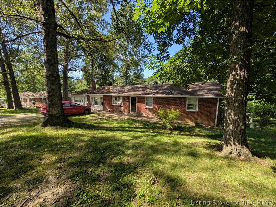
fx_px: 96
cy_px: 104
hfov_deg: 110.5
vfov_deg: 94.6
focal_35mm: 12
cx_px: 138
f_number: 1.7
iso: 62
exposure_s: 1/1125
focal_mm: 2.02
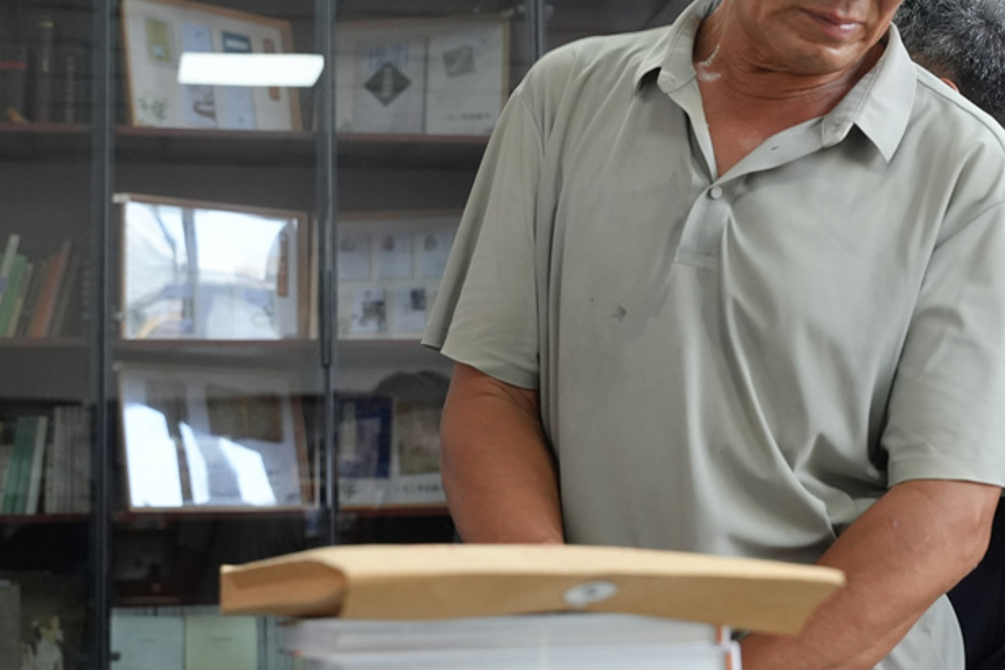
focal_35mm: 61
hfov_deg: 32.2
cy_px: 210
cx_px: 762
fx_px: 1707
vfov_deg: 22.1
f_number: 4
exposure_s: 1/160
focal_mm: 37.7
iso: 2000
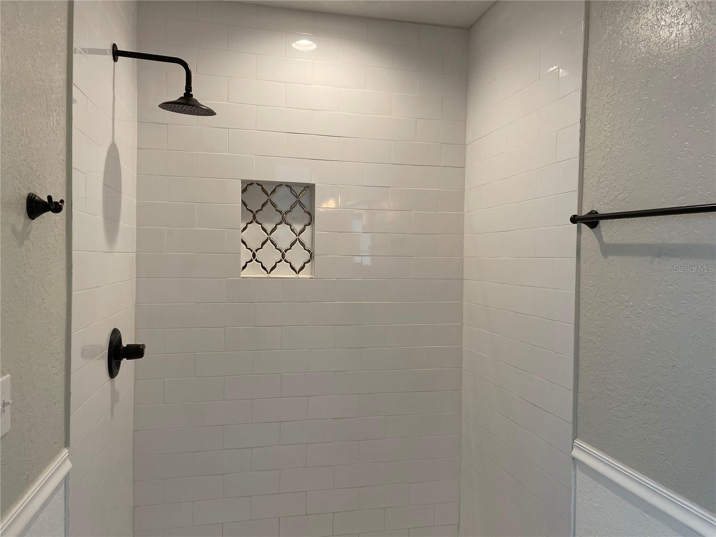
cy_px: 268
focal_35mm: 26
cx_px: 358
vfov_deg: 53.1
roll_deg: -0.7
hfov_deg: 67.3
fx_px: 538
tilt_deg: -0.9
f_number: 1.6
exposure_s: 1/120
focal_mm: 4.2
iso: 100
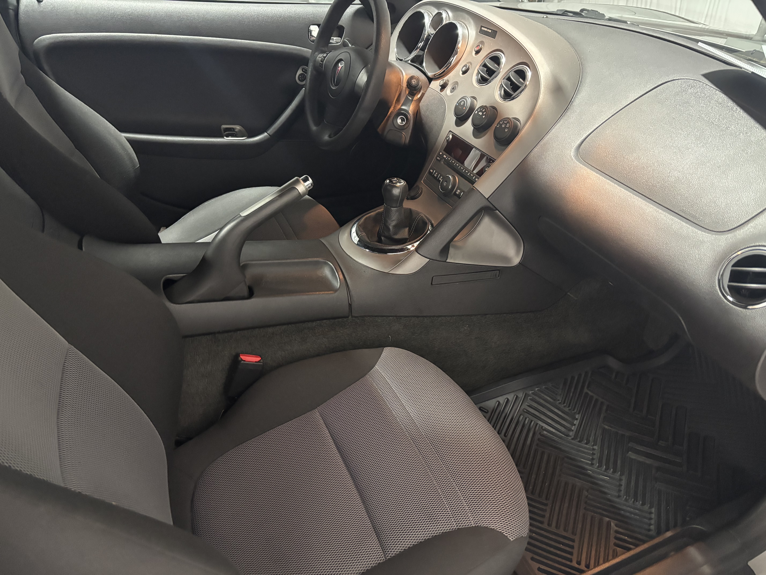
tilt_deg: -33.1
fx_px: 575
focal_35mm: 26
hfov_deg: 67.3
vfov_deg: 53.1
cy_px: 288
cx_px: 383
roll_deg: -3.2
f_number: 1.6
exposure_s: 1/30
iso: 800
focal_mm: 5.96
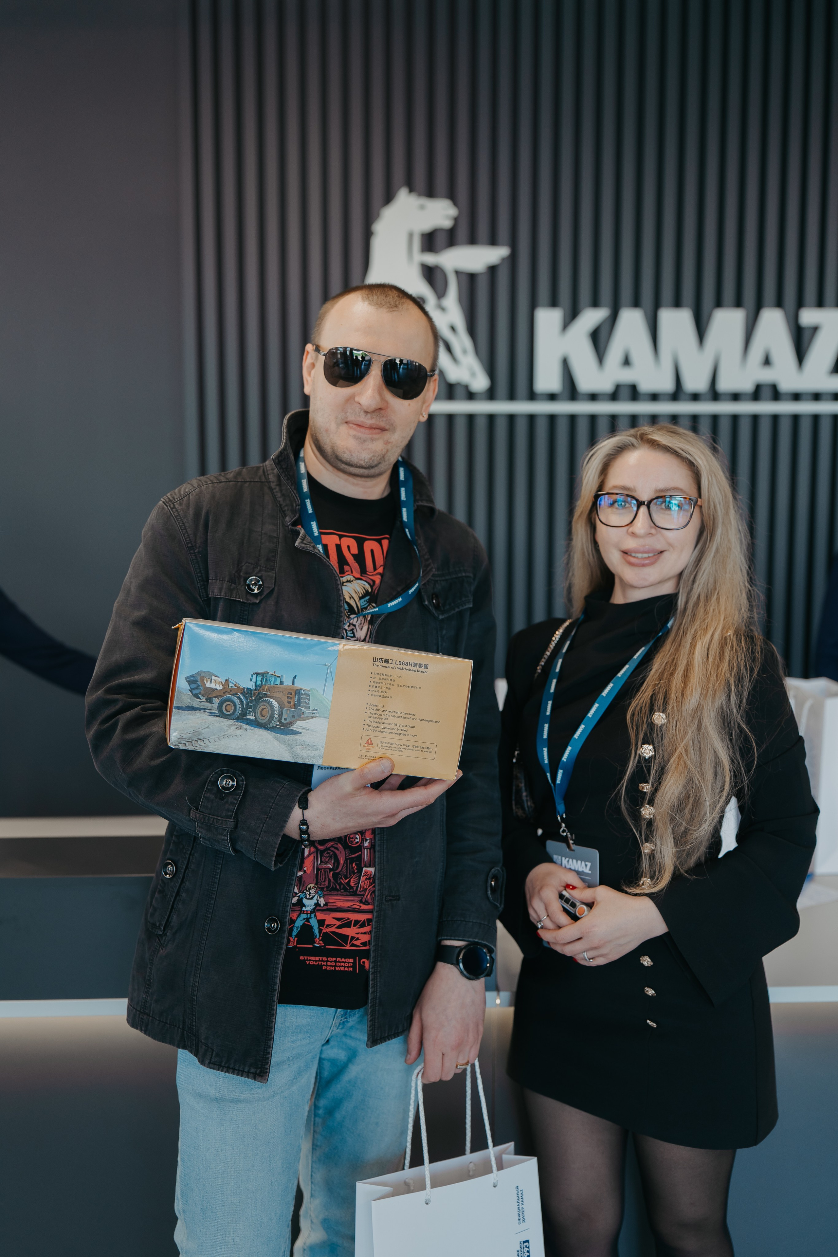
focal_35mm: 35
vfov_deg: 54.4
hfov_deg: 37.9
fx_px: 1222
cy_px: 628
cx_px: 419
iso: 100
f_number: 2
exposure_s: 1/100
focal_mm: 35
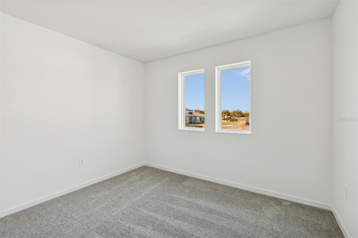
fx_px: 149
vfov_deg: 77.3
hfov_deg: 100.4
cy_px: 119
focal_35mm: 15
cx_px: 179
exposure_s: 1/200
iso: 100
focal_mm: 10
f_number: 7.1
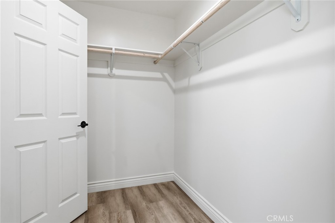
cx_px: 168
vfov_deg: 67.3
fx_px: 167
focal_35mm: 18
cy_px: 112
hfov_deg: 90.0
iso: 400
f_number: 20
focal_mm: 12
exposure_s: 1
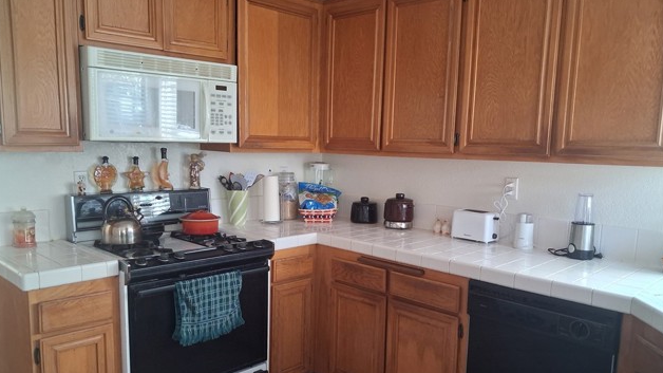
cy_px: 213
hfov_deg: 64.3
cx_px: 330
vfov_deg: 38.8
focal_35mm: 30
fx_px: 527
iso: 500
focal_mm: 4
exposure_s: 1/50
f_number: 1.8
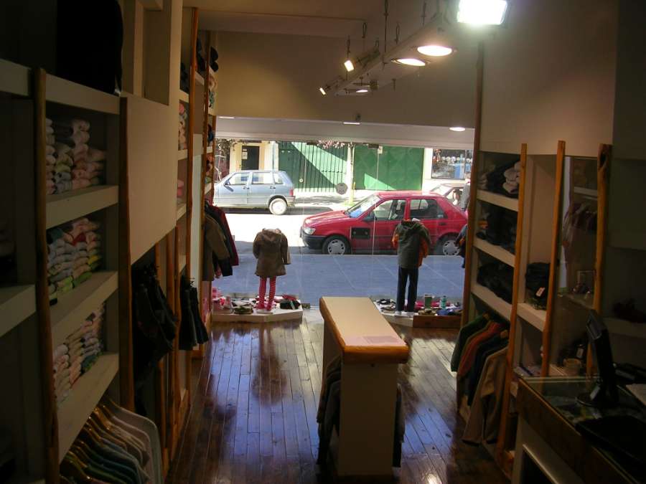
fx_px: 709
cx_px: 323
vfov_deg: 37.7
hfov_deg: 49.0
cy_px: 242
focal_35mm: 38
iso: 50
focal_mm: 5.8
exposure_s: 1/153
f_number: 2.8
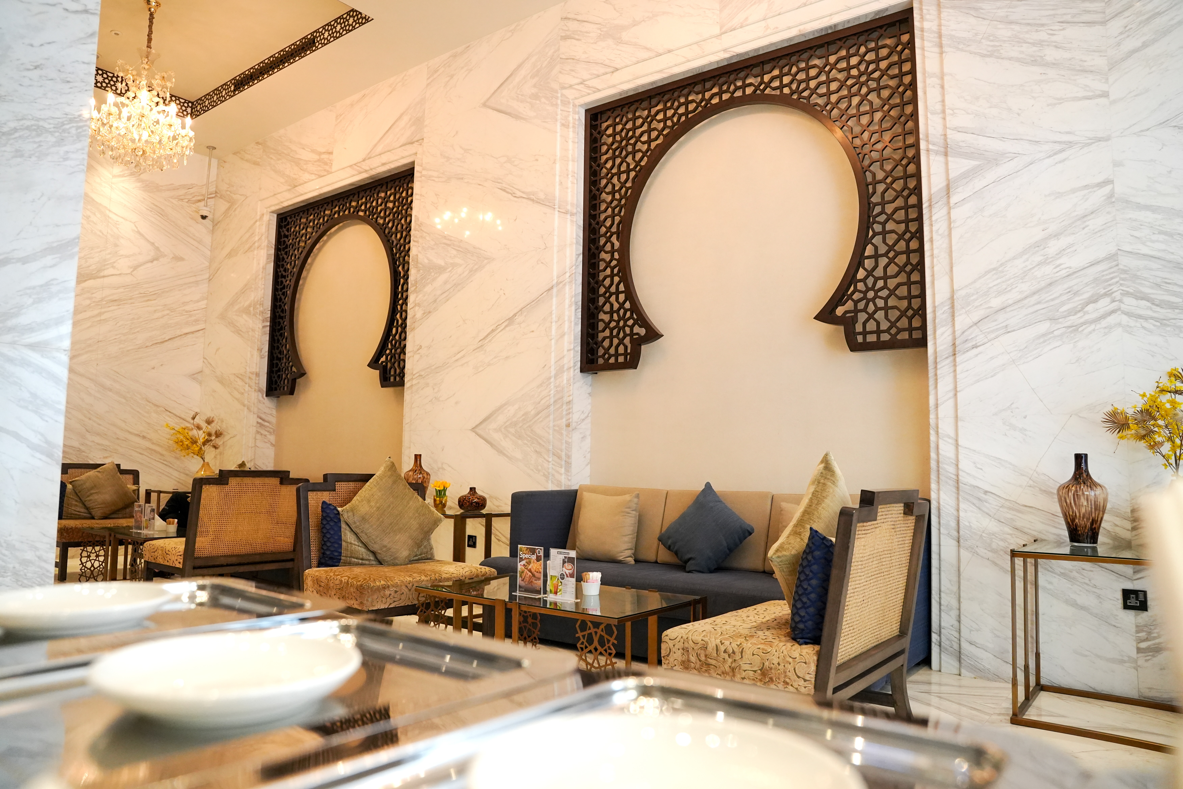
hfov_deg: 73.7
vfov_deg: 53.1
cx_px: 592
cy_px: 394
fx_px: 789
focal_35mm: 24
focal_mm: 24
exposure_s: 1/125
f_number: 4
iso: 3200
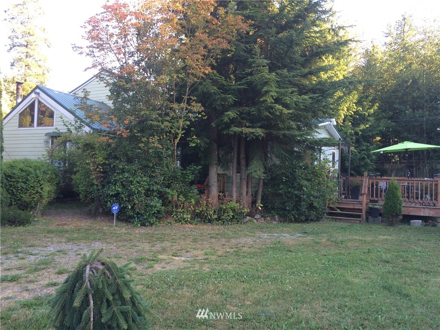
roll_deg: -1.8
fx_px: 369
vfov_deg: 48.2
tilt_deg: -0.8
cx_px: 220
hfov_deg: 61.7
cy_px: 165
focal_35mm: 29
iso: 64
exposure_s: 1/120
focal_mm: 4.15
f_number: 2.2
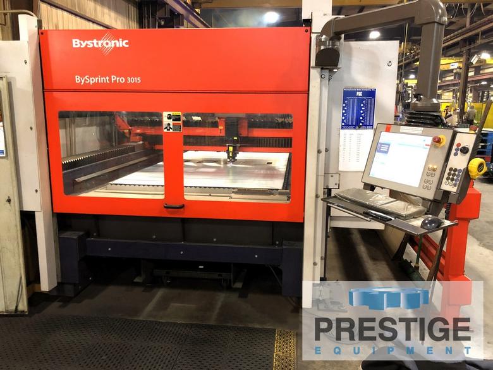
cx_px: 246
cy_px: 185
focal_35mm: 28
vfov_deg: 49.7
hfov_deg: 63.4
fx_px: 399
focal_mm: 4
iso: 100
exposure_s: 1/5
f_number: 1.8
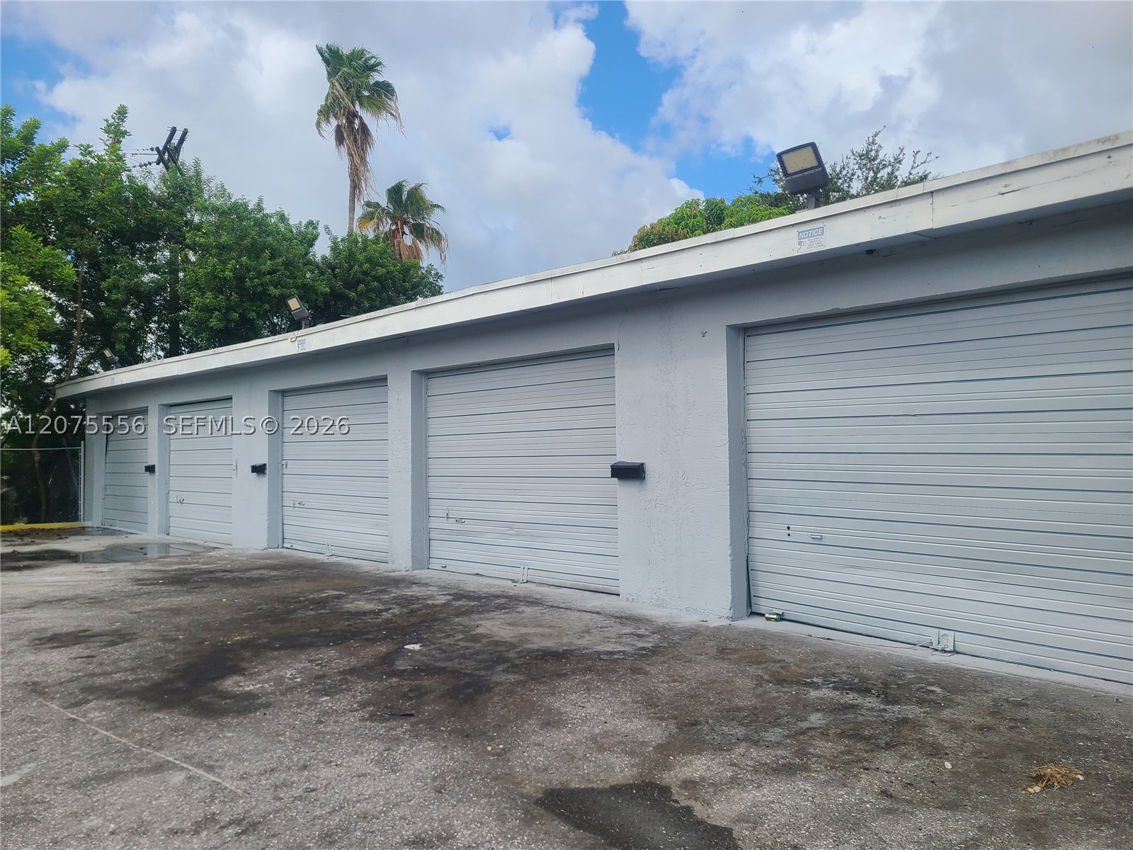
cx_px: 566
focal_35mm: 26
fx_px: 851
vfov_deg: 53.1
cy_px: 425
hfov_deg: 67.3
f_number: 1.8
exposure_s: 1/1167
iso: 40
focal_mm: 5.4
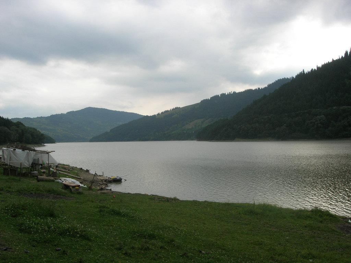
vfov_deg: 37.7
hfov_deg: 49.0
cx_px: 176
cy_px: 132
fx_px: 385
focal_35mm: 38
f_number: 4.8
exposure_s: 1/315
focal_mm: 7.8
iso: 64
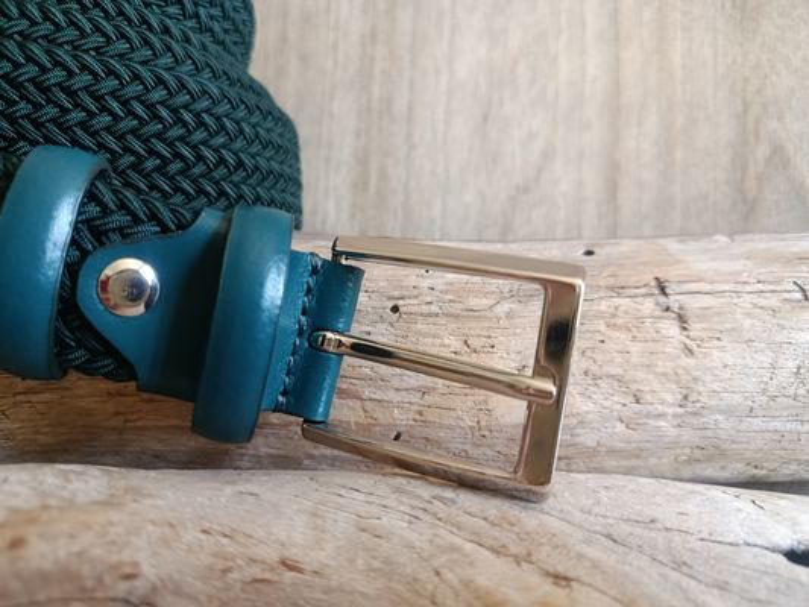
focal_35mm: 24
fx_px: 561
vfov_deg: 56.8
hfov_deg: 71.6
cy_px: 304
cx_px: 404
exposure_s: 1/25
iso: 1049
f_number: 1.7
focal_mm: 5.24
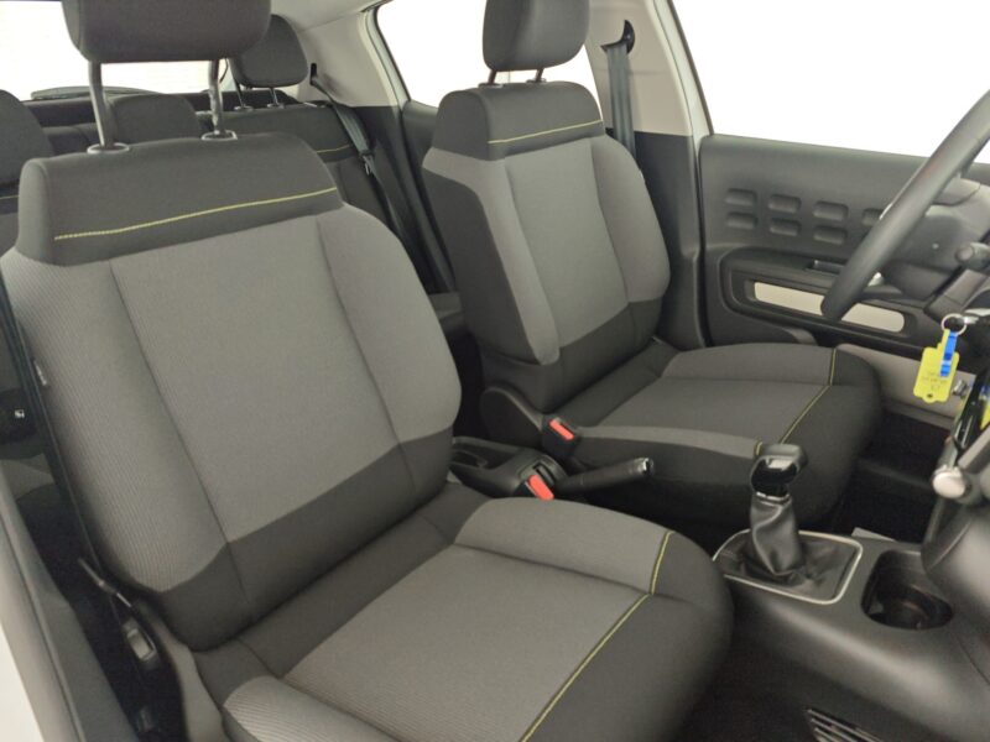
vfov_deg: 58.9
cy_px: 371
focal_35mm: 23
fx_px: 658
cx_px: 495
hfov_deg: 73.9
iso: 164
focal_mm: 6.55
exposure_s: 1/100
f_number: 1.6
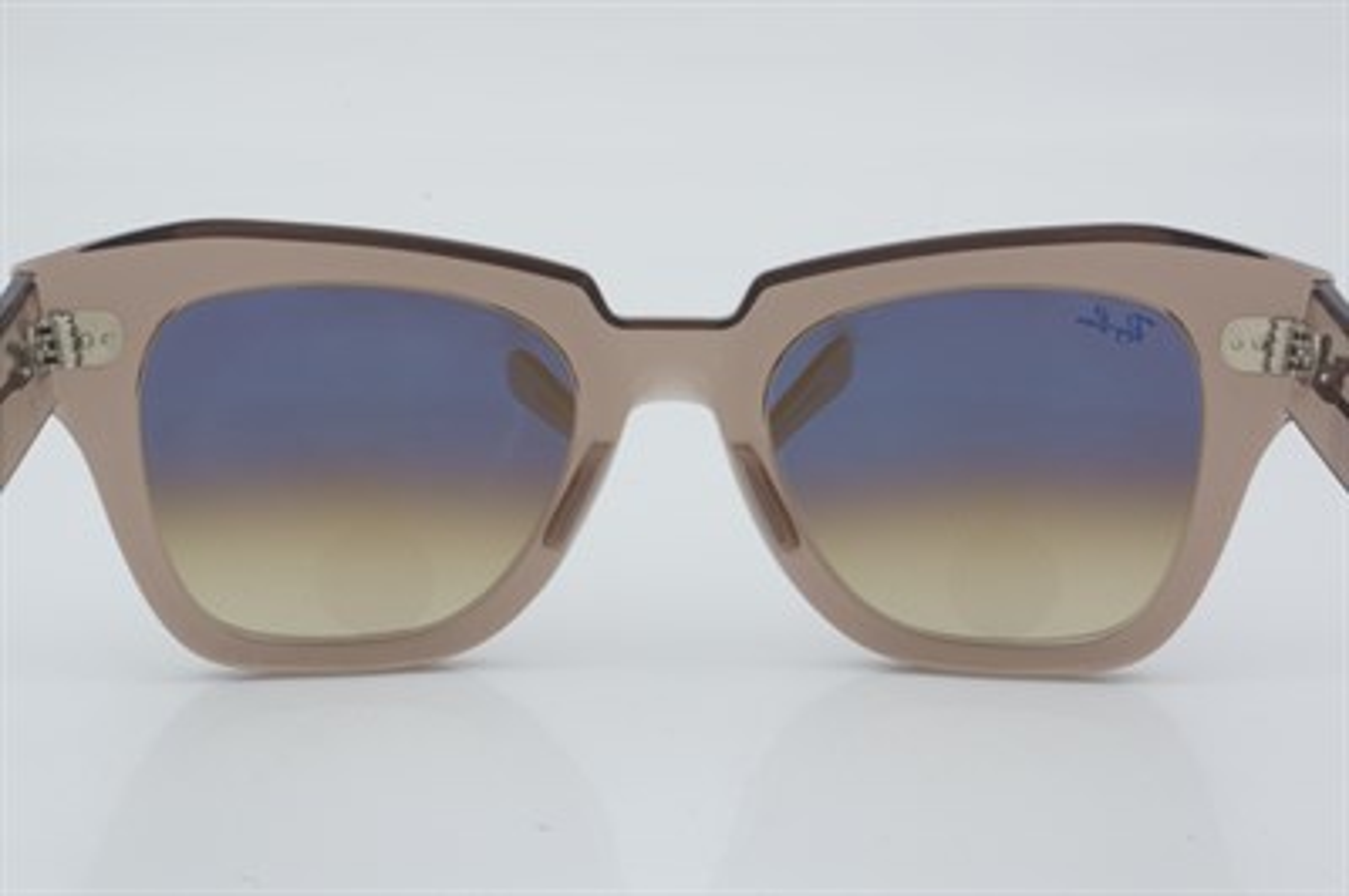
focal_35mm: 82
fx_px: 3089
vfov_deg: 16.5
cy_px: 448
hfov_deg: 24.6
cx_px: 674
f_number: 29
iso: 100
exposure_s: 1/4
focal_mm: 55
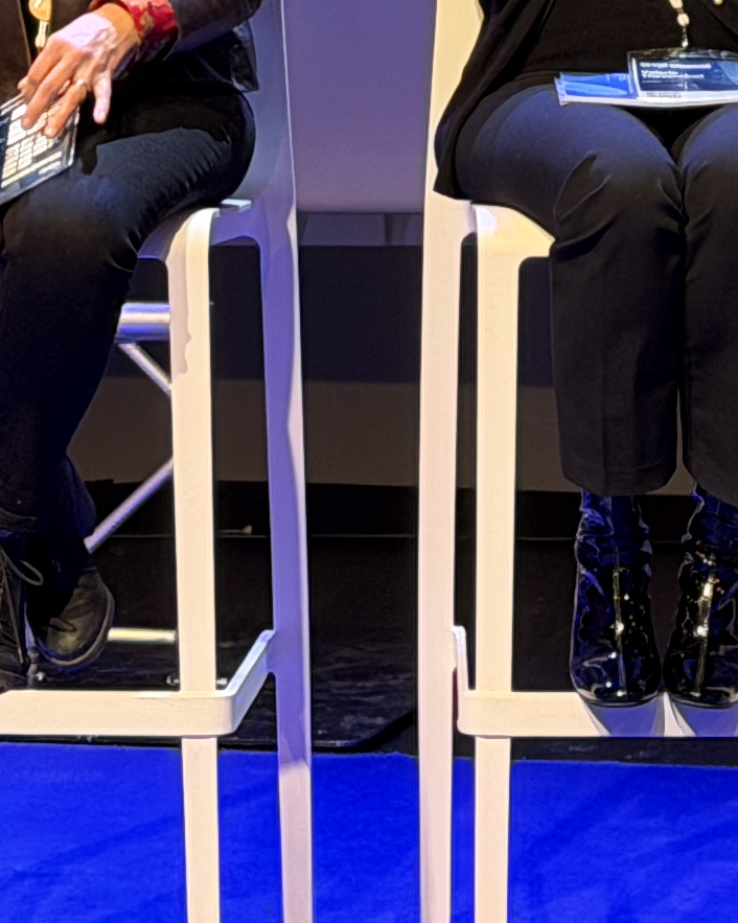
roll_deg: +0.8
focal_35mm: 214
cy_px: -556
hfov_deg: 7.2
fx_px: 5845
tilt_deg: +2.8
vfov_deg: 8.8
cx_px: 231
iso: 200
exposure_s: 1/50
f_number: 1.78
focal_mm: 6.76
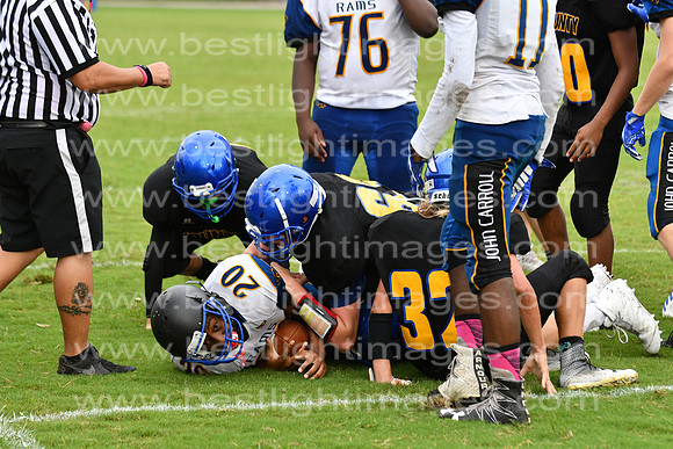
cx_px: 336
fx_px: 3927
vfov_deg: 6.5
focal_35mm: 210
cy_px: 224
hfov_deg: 9.8
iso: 800
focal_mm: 140
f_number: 3.5
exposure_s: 1/2000
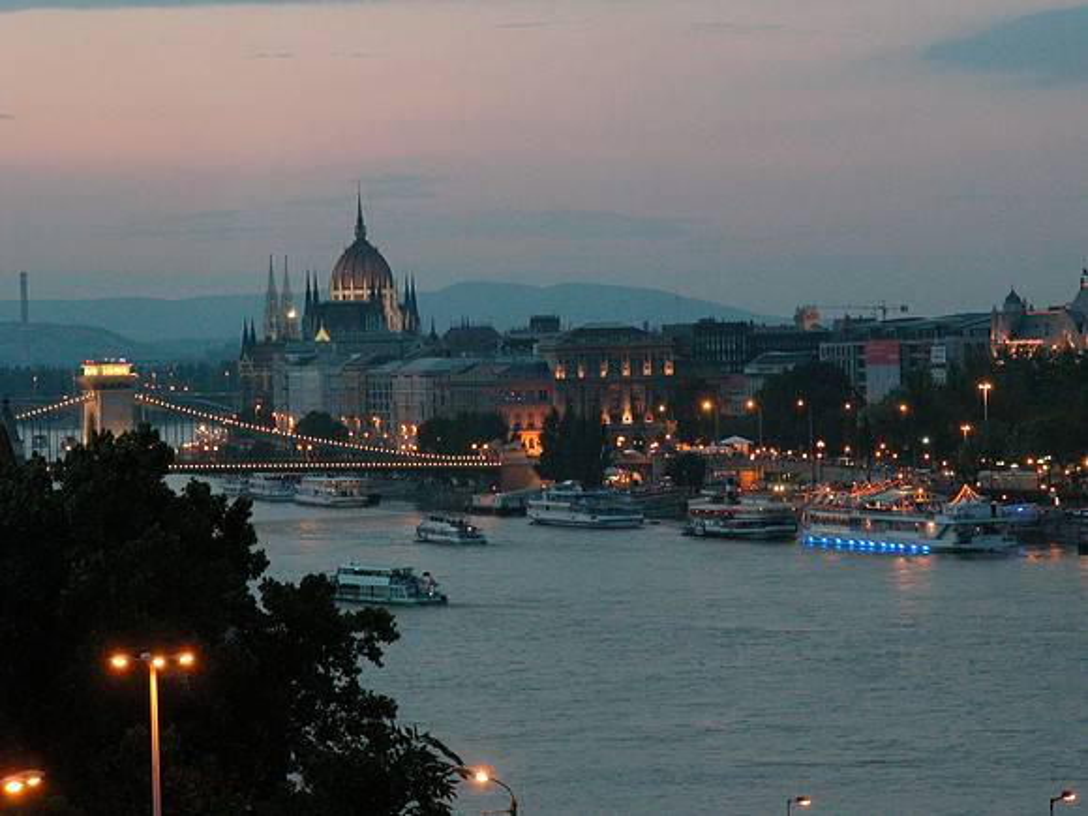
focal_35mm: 79
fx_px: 2483
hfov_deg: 24.7
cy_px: 408
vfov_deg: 18.7
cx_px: 544
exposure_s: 1/5
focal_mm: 20.1
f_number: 7.3
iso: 400
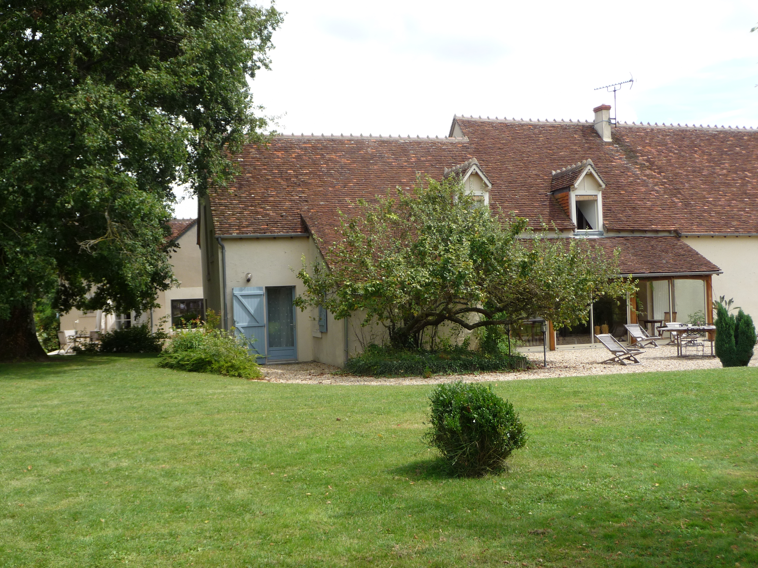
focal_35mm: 40
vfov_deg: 36.0
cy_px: 284
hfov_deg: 46.8
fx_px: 876
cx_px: 379
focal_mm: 6.7
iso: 100
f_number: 3.9
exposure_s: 1/400
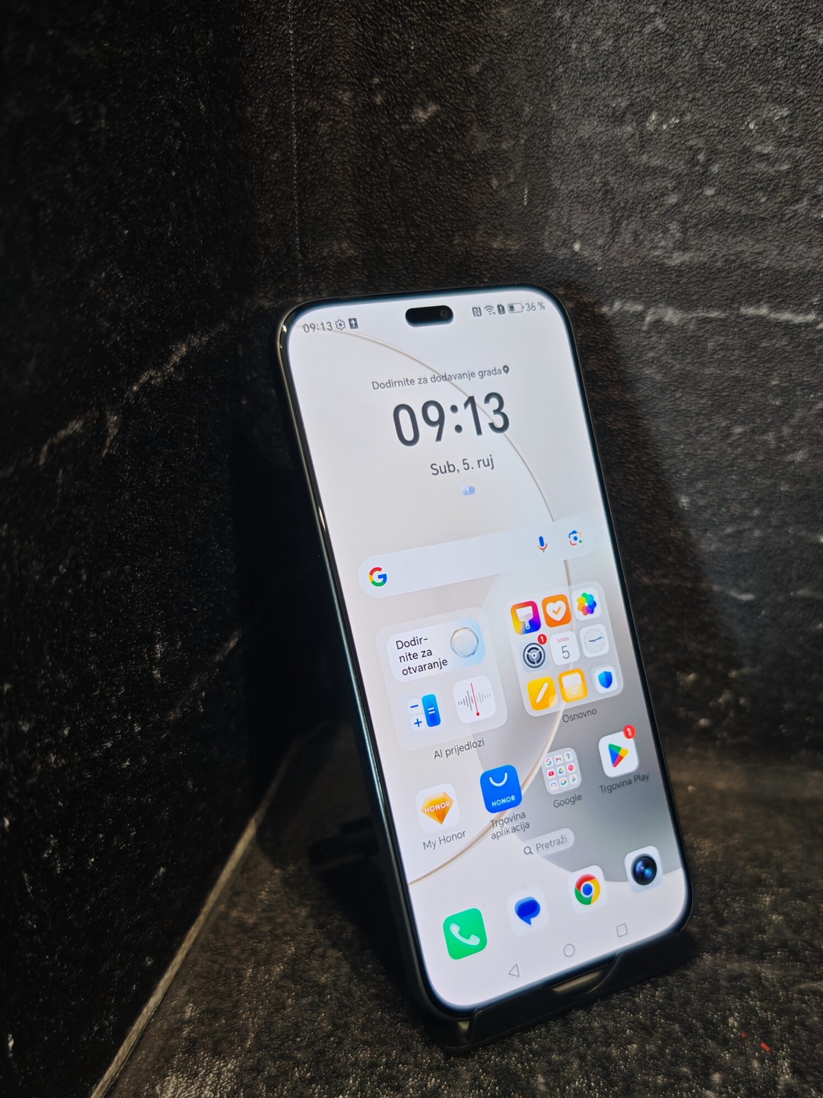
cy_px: 635
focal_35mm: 35
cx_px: 513
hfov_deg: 40.4
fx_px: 1110
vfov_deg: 52.4
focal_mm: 6.83
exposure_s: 1/100
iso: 160
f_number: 1.4
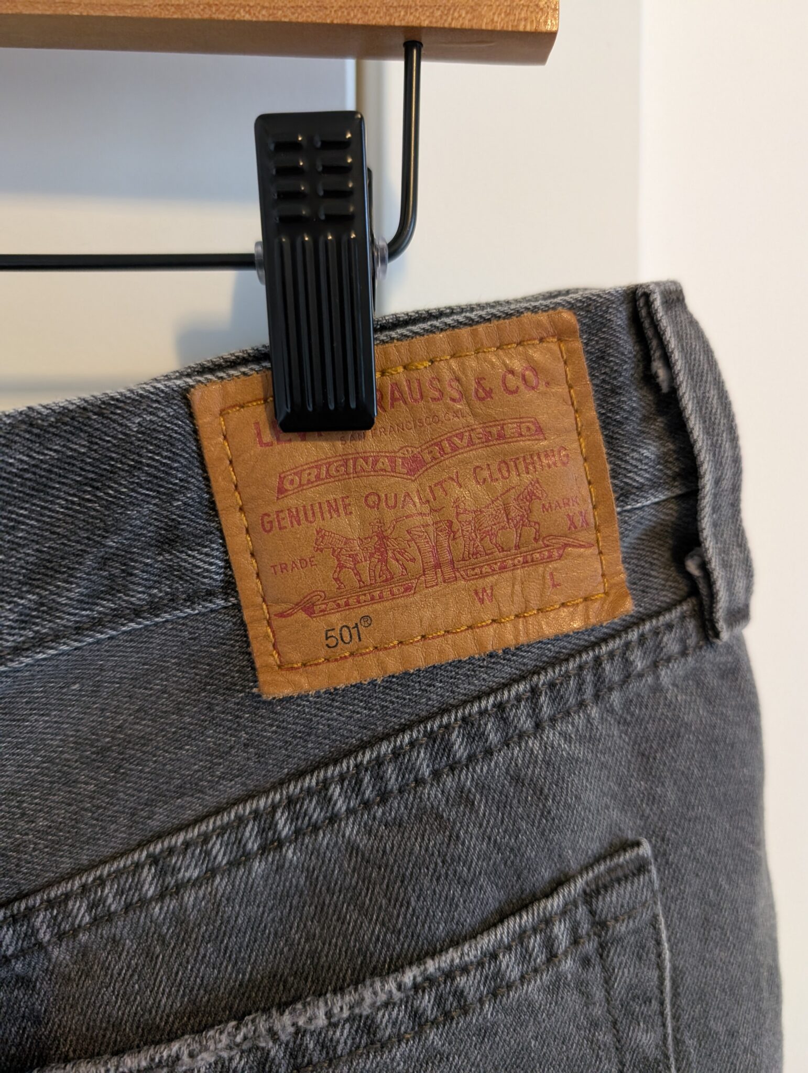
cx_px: 404
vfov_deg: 71.5
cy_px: 536
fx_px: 745
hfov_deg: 56.9
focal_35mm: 24
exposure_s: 1/120
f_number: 1.68
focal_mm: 6.9
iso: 904
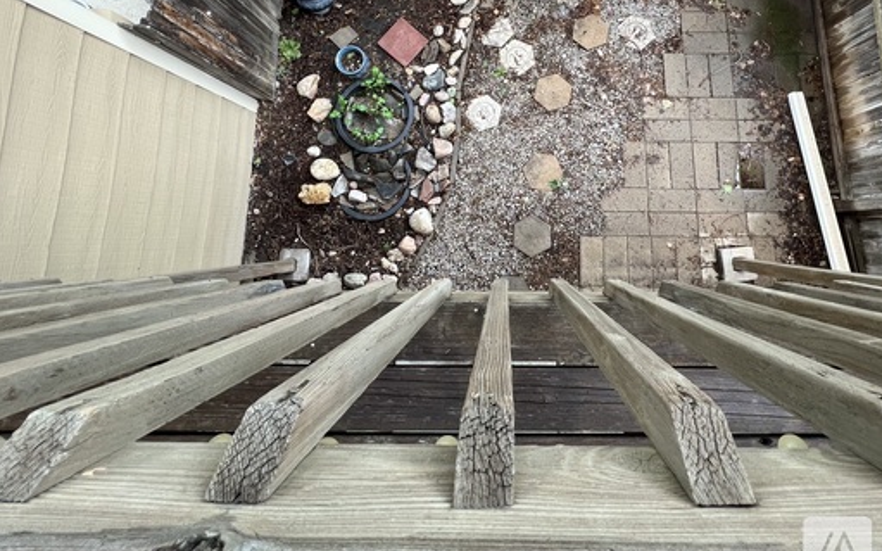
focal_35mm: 18
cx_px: 507
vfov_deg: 62.1
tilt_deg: -80.7
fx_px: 433
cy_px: 154
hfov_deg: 90.5
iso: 100
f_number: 1.8
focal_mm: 1.57
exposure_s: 1/99
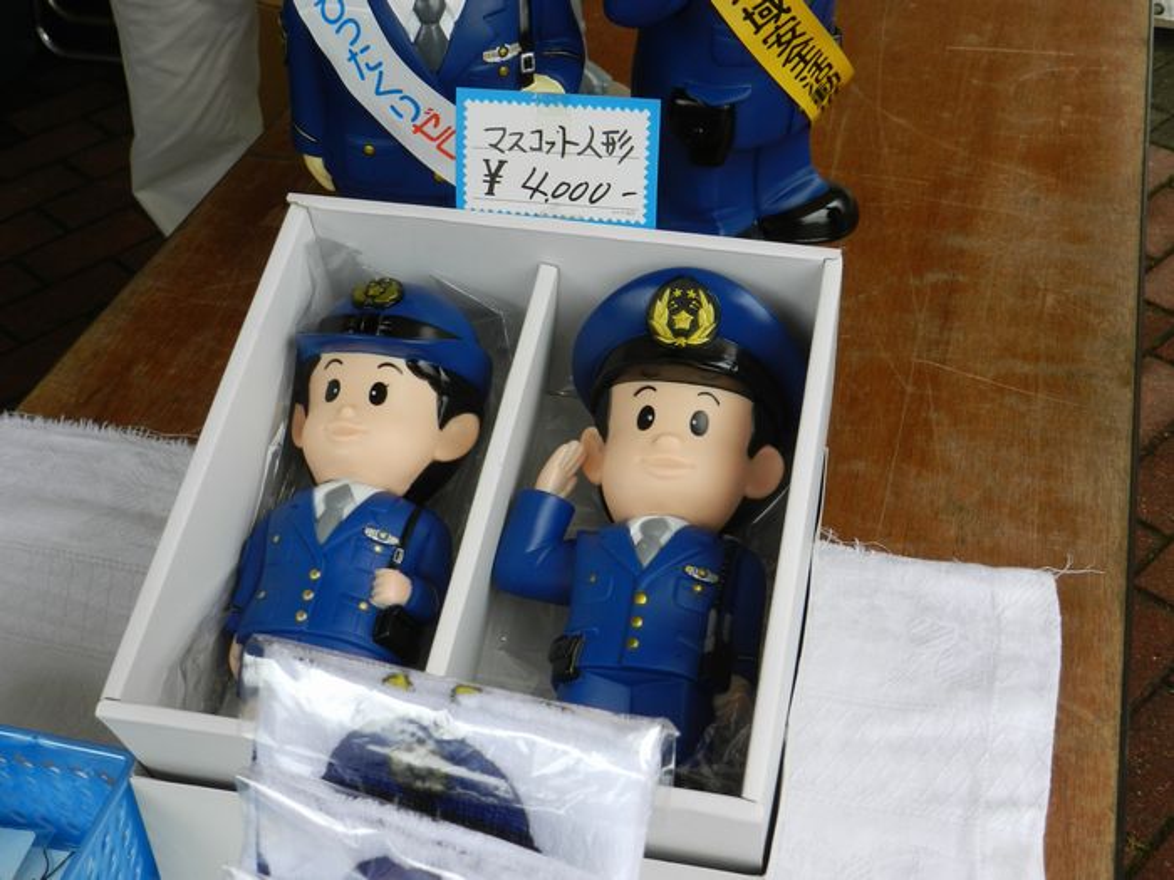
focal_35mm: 46
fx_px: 1560
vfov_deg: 31.5
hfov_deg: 41.2
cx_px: 587
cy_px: 440
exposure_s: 1/125
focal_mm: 8.1
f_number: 4.2
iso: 160
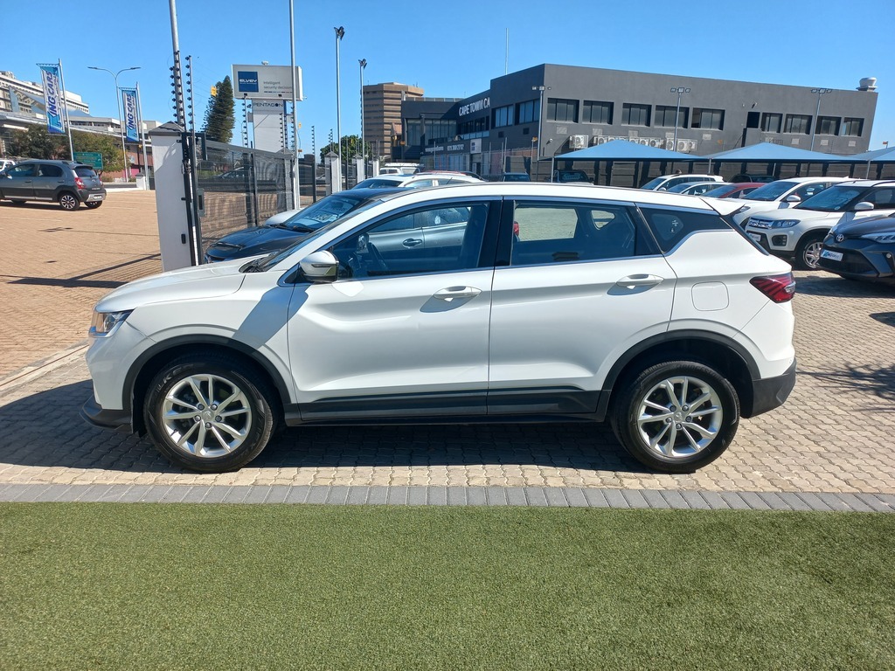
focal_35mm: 25
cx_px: 448
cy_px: 336
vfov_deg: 54.9
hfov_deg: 69.4
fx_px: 646
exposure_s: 1/558
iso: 25
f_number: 1.8
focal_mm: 4.6
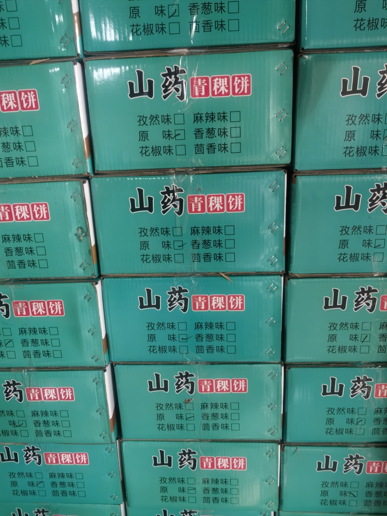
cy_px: 258
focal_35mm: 27
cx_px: 194
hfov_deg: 51.3
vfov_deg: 65.3
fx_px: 403
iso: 125
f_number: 2
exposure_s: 1/33.3
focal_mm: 5.72
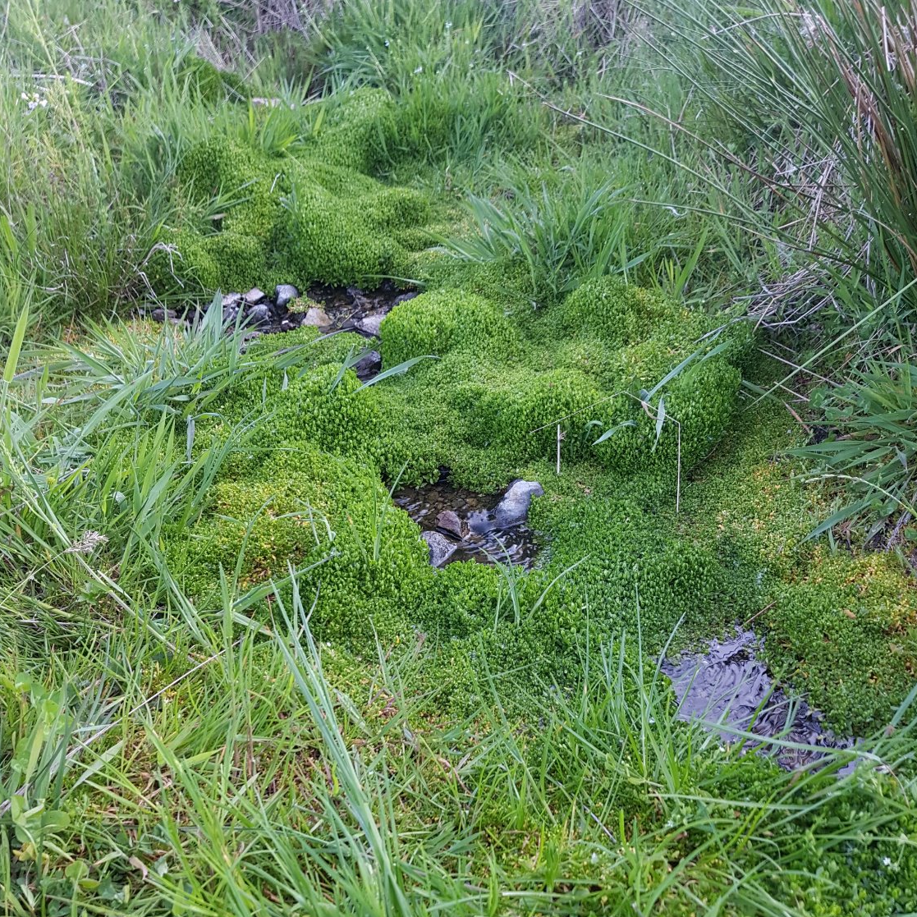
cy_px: 591
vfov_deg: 51.8
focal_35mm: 31
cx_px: 461
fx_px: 929
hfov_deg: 52.5
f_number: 1.7
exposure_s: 1/100
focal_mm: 4.2
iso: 64
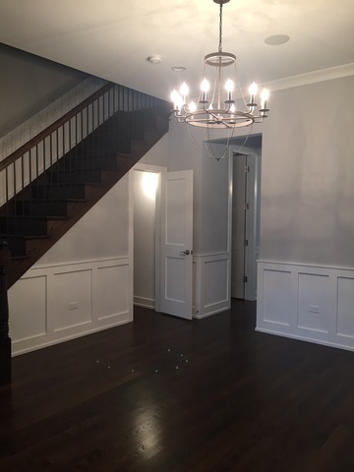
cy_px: 236
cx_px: 177
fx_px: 395
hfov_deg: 48.2
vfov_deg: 61.7
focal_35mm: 29
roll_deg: -0.2
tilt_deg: -2.9
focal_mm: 4.15
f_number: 2.2
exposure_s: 1/33
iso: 80
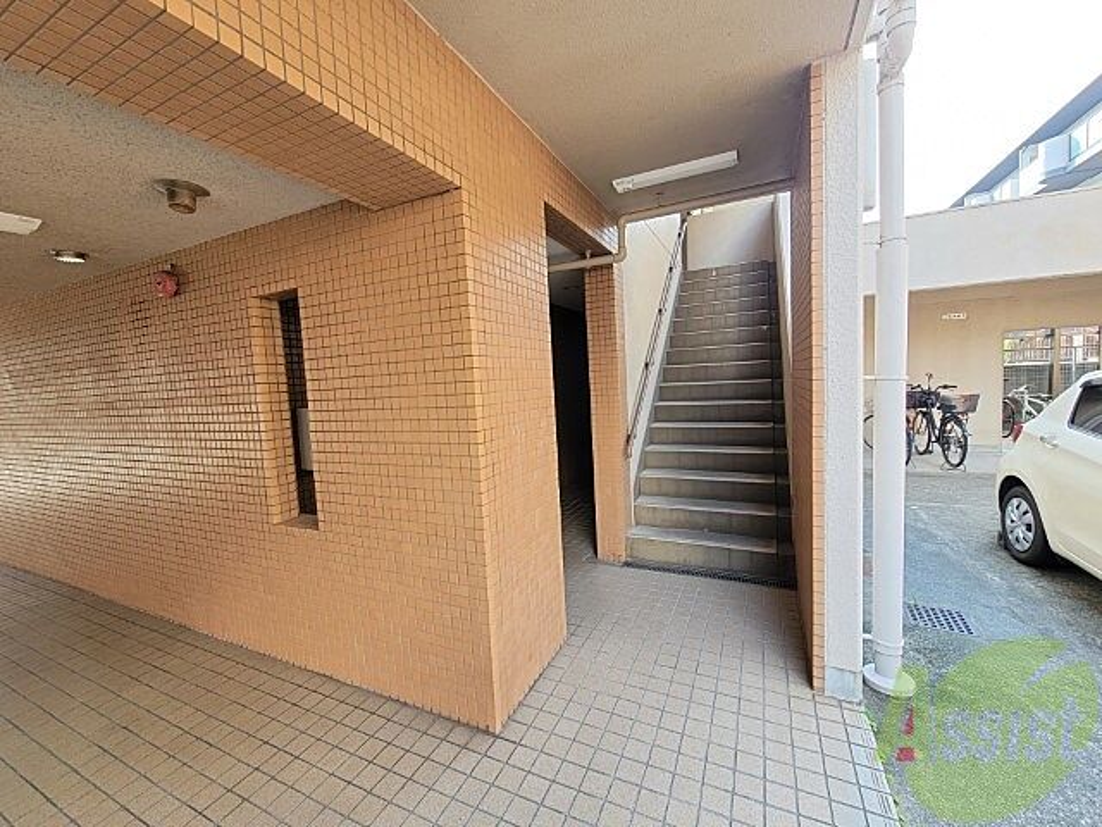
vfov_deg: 89.9
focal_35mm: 13
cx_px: 551
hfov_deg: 106.2
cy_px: 414
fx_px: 414
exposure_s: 1/100
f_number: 2.2
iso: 100
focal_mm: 2.2
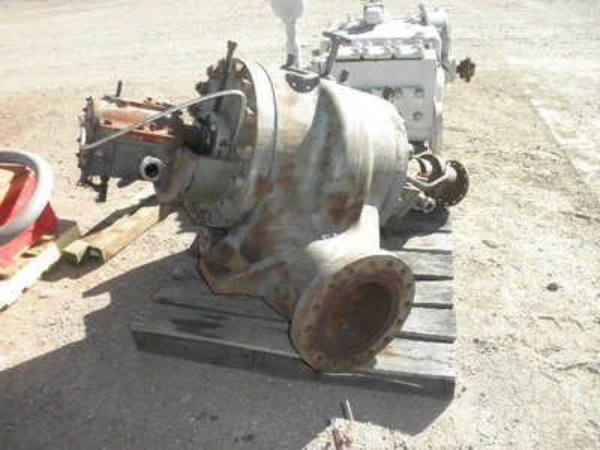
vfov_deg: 49.7
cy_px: 225
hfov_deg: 63.4
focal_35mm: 28
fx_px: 485
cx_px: 300
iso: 64
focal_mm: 5
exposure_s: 1/320
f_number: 3
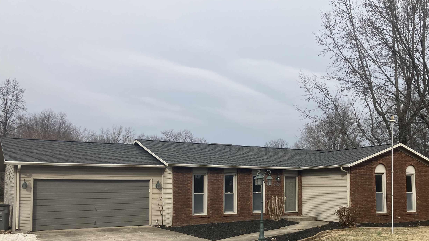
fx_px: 432
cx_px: 254
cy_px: 168
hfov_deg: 52.5
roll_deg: -0.3
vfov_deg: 30.9
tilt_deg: +4.2
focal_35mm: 38
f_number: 1.8
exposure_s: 1/2114
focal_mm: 3.99
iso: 32
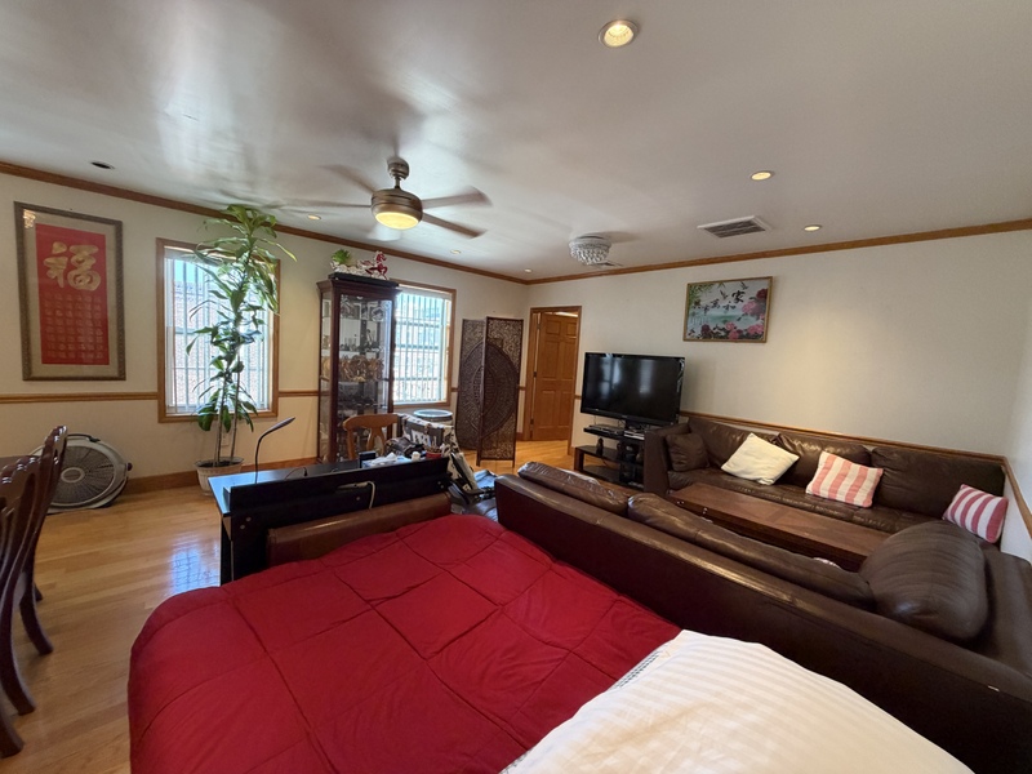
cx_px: 516
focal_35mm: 14
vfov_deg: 85.7
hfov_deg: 102.1
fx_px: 417
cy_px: 387
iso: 320
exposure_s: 1/60
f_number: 2.2
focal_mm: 2.22
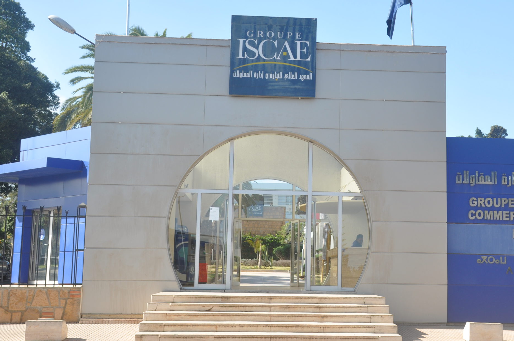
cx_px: 322
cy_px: 157
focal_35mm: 62
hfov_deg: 32.3
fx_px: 884
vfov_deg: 21.8
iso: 200
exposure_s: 1/250
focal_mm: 30
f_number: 8
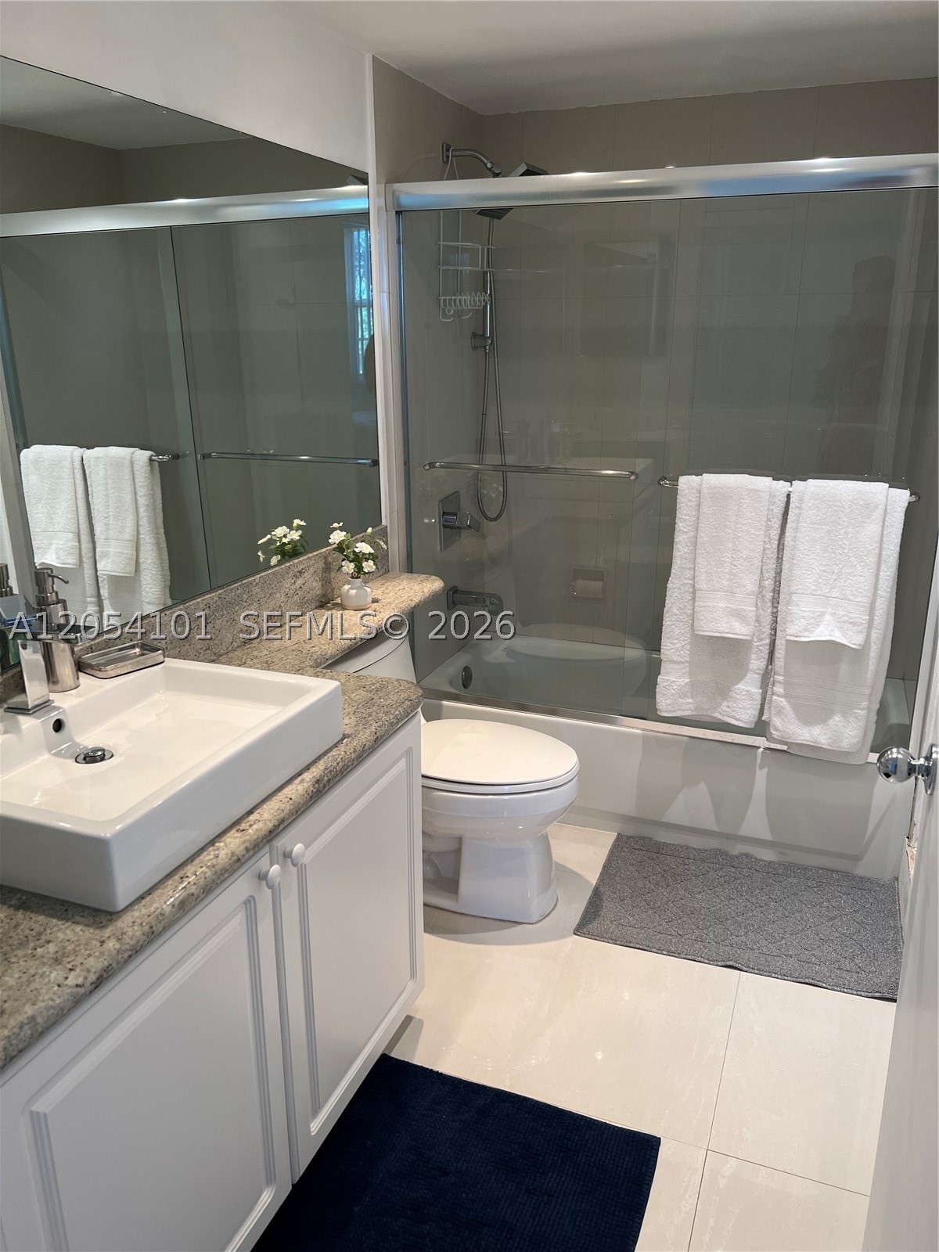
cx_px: 470
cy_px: 626
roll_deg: +0.6
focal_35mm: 26
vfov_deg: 67.3
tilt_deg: -16.5
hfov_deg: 53.1
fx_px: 940
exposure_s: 1/60
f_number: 1.5
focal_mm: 5.7
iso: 80
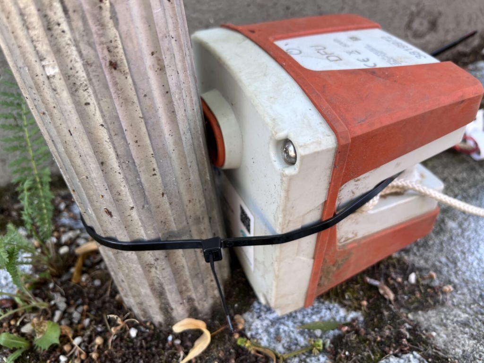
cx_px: 242
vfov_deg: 53.1
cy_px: 182
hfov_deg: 67.3
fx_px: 364
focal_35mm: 26
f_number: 1.6
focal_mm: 5.1
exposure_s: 1/134
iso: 32
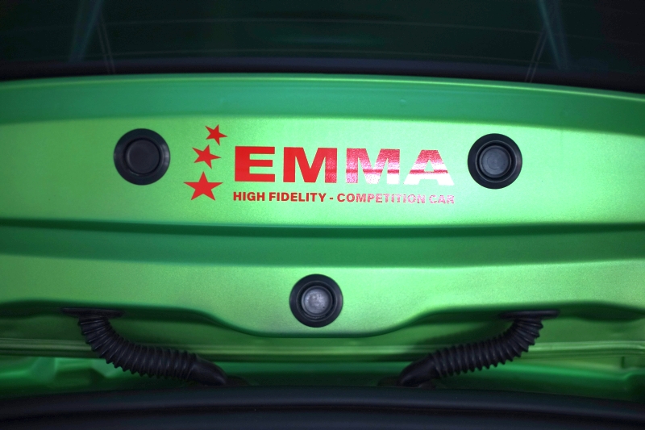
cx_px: 322
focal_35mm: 50
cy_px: 215
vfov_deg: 27.0
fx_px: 896
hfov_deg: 39.6
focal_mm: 50
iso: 800
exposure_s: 1/80
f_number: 1.4
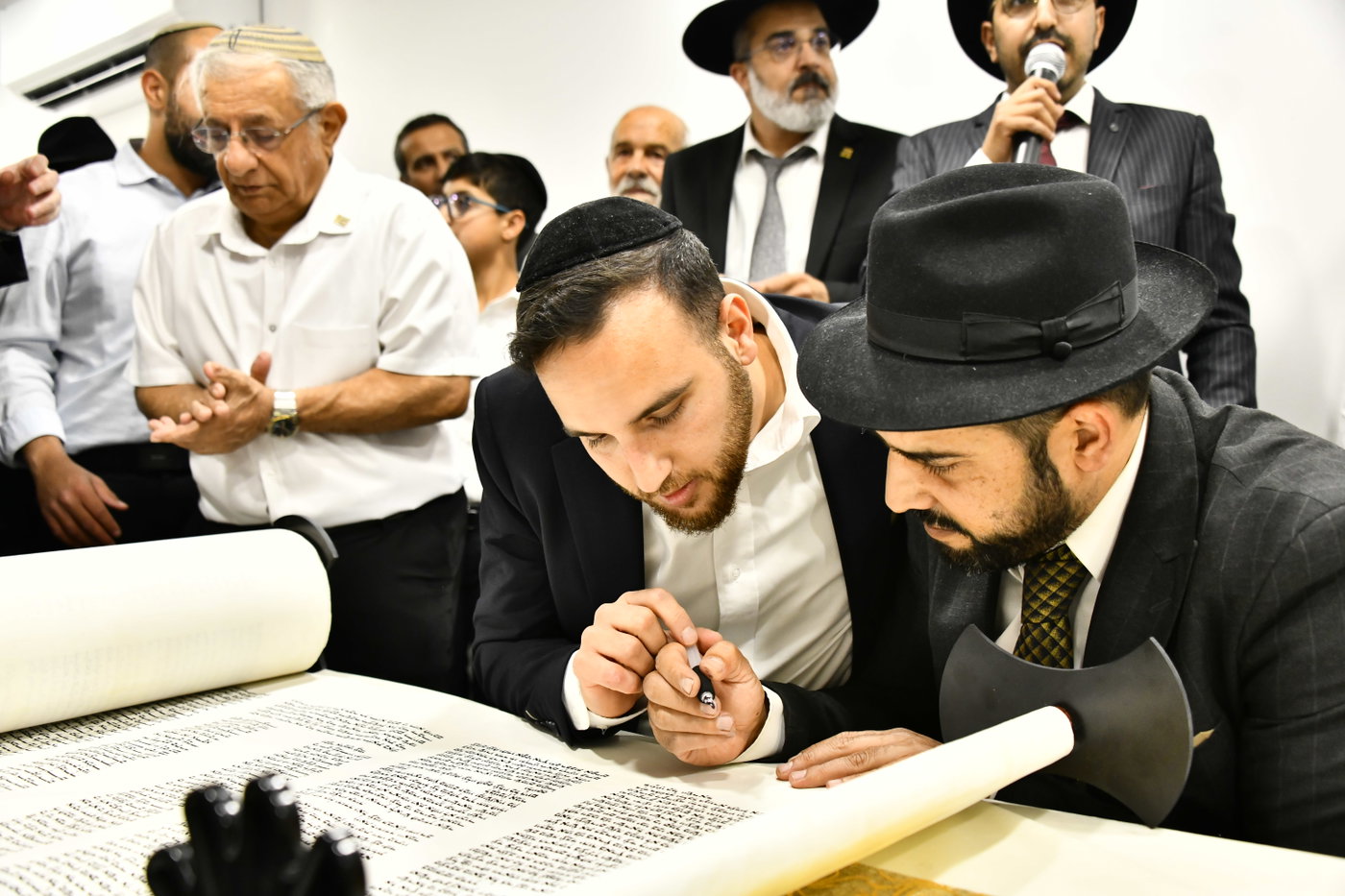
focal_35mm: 34
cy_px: 448
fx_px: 1270
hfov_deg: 55.8
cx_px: 672
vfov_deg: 38.9
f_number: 5
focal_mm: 34
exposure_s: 1/125
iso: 2000
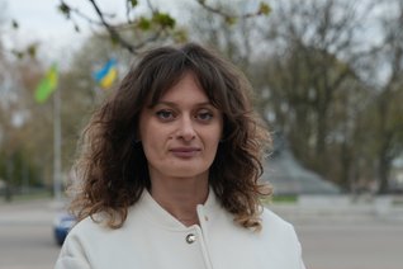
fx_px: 761
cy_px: 167
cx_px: 182
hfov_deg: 29.6
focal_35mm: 68
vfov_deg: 20.0
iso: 320
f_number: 4
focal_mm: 54
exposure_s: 1/100
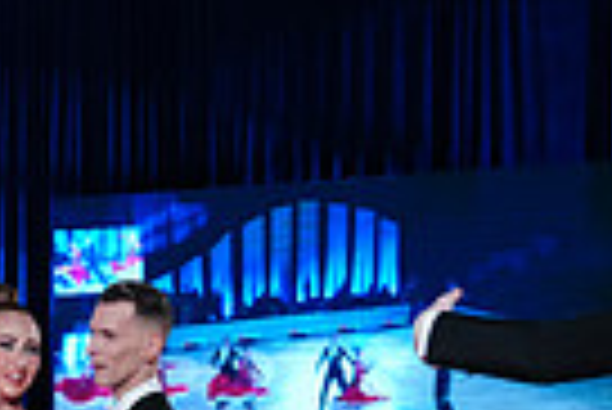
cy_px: 687
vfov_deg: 7.9
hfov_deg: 11.8
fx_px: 2893
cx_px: -135
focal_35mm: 170
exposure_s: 1/400
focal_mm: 40
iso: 2500
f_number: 4
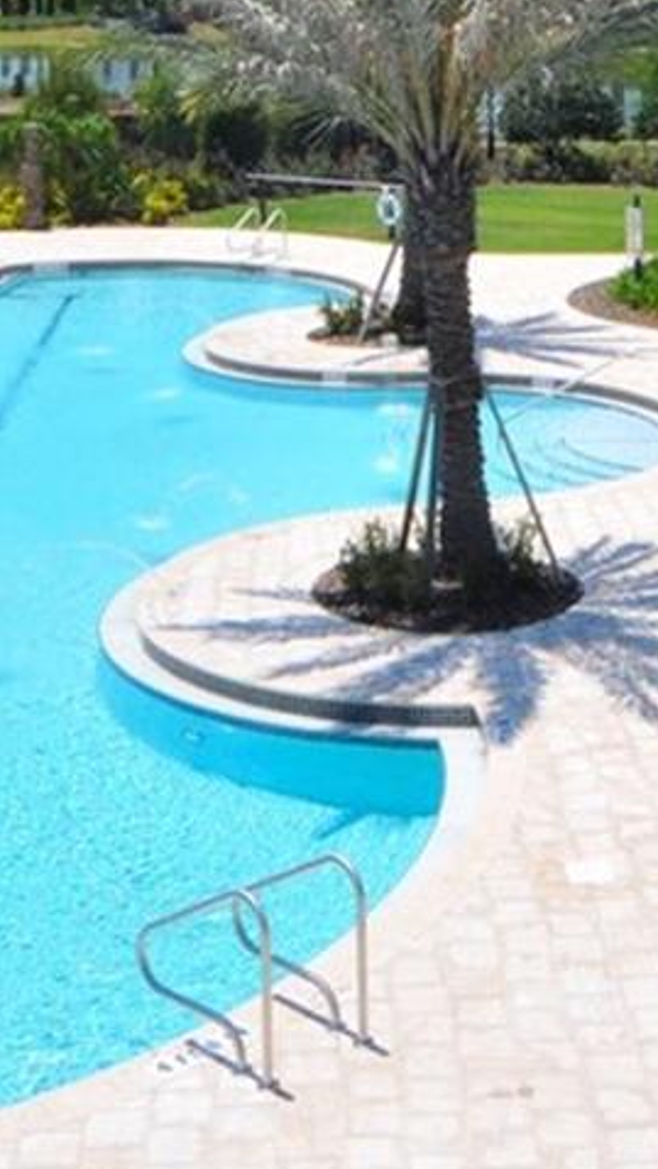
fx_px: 1953
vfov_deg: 30.8
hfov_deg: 19.1
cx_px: 428
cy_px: -18
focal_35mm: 63
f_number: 11
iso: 200
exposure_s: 1/320
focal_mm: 12
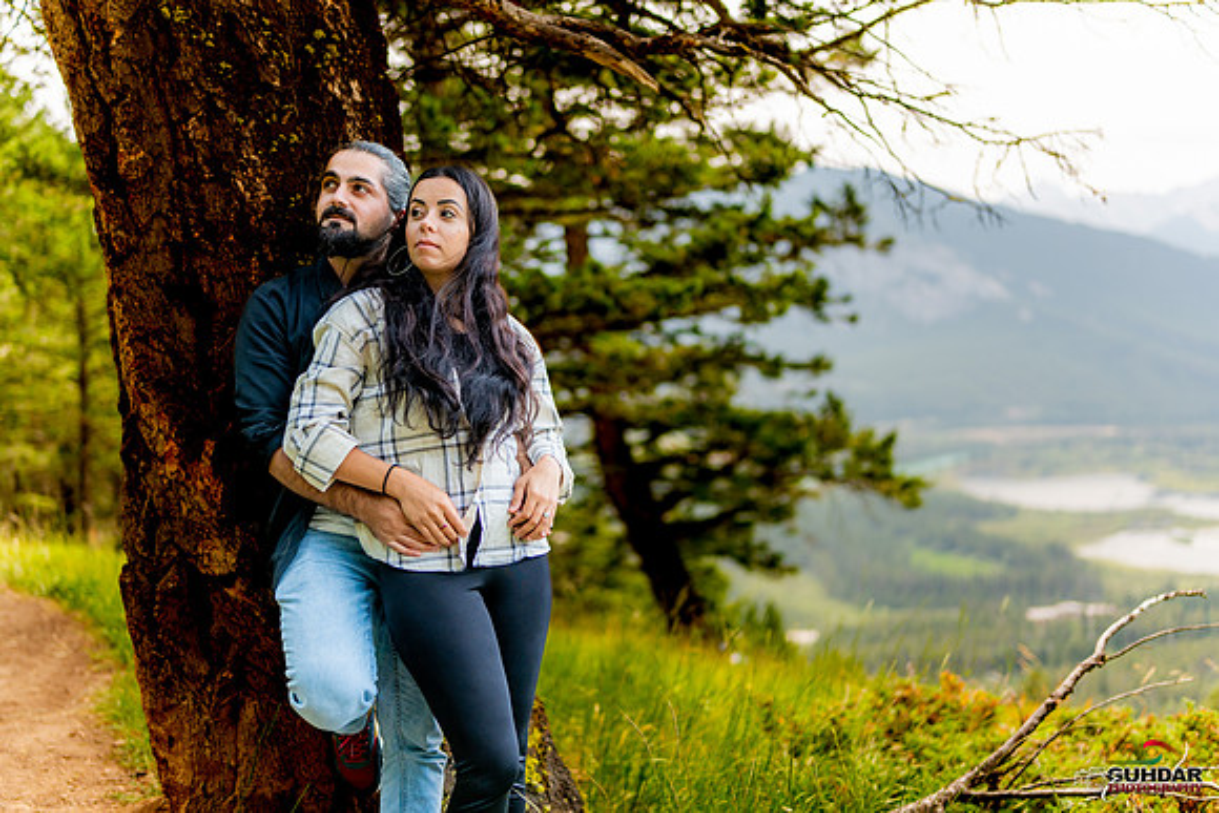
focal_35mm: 35
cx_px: 610
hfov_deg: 54.4
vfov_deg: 37.9
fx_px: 1185
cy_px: 406
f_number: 1.2
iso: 200
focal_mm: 35
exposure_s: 1/5000
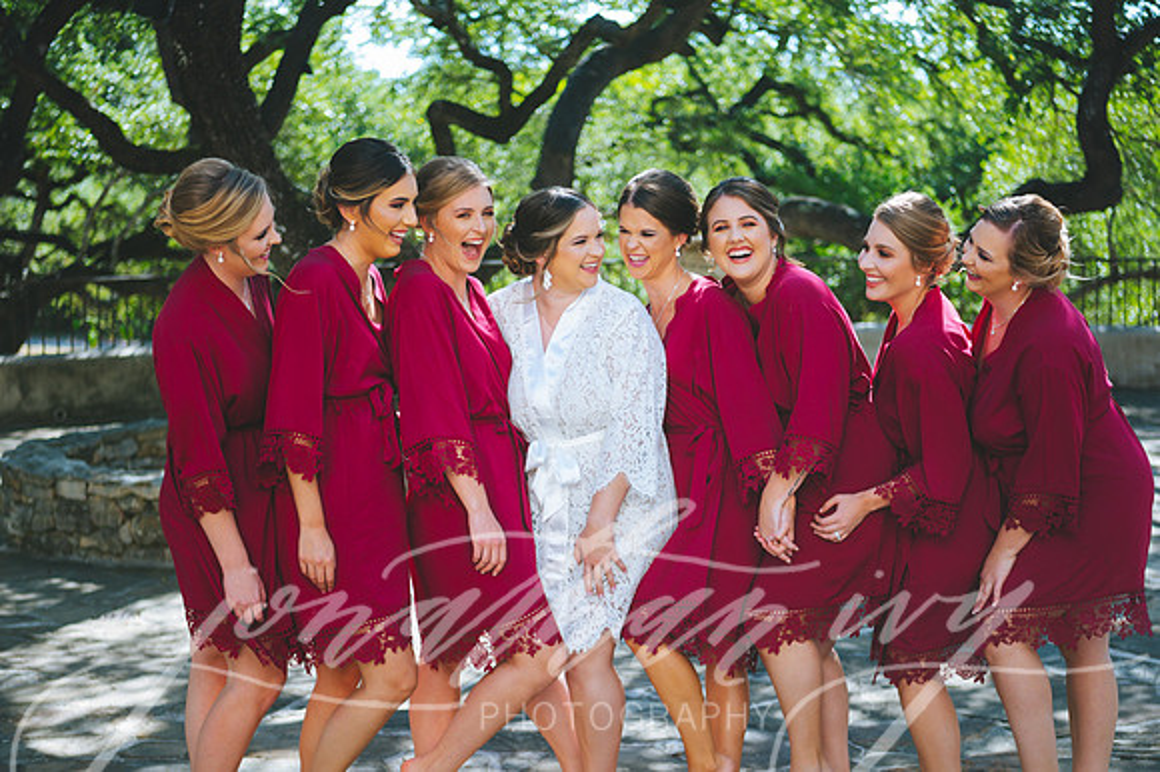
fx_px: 1997
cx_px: 580
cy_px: 386
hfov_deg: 32.4
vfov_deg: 21.9
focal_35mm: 62
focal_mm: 62
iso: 250
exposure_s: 1/640
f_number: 2.8
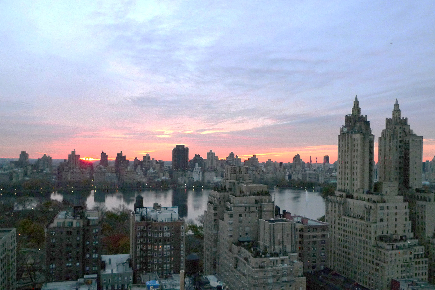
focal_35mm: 32
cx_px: 222
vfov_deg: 41.1
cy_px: 162
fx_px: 387
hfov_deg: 58.7
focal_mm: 6.3
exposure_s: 1/125
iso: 125
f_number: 2.8
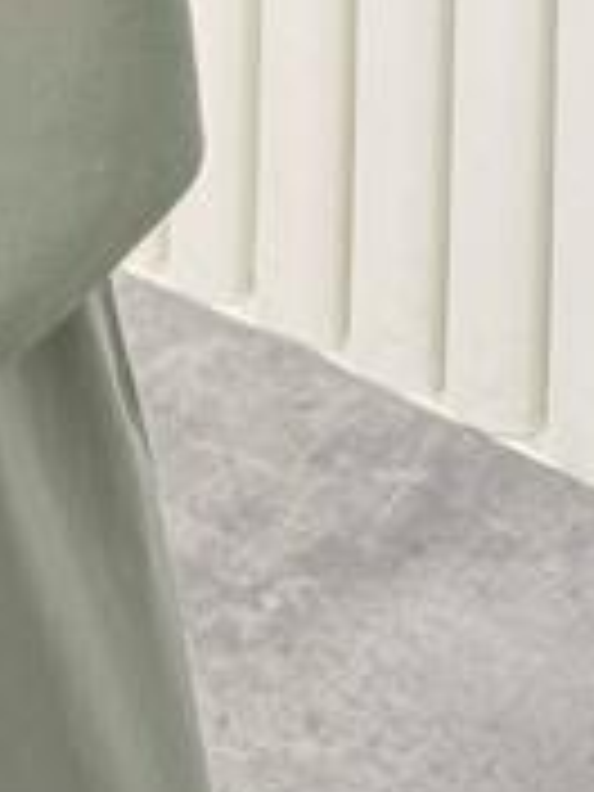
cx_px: -362
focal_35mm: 128
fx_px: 2929
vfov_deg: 11.9
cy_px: -1206
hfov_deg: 11.0
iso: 80
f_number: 1.78
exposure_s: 1/228
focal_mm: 6.76
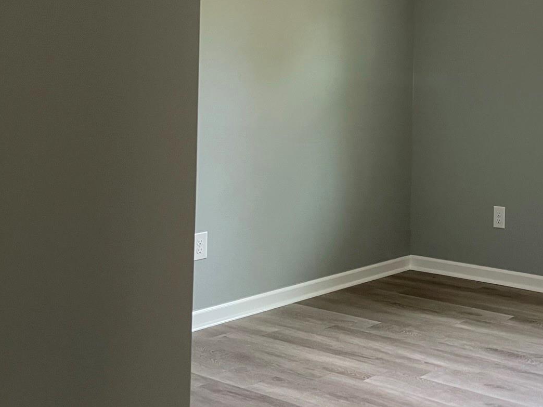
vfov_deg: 28.0
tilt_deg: -0.8
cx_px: 529
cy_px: 88
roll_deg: -0.5
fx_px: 800
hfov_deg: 34.5
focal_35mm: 51
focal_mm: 4.2
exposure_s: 1/65
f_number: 1.6
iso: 125
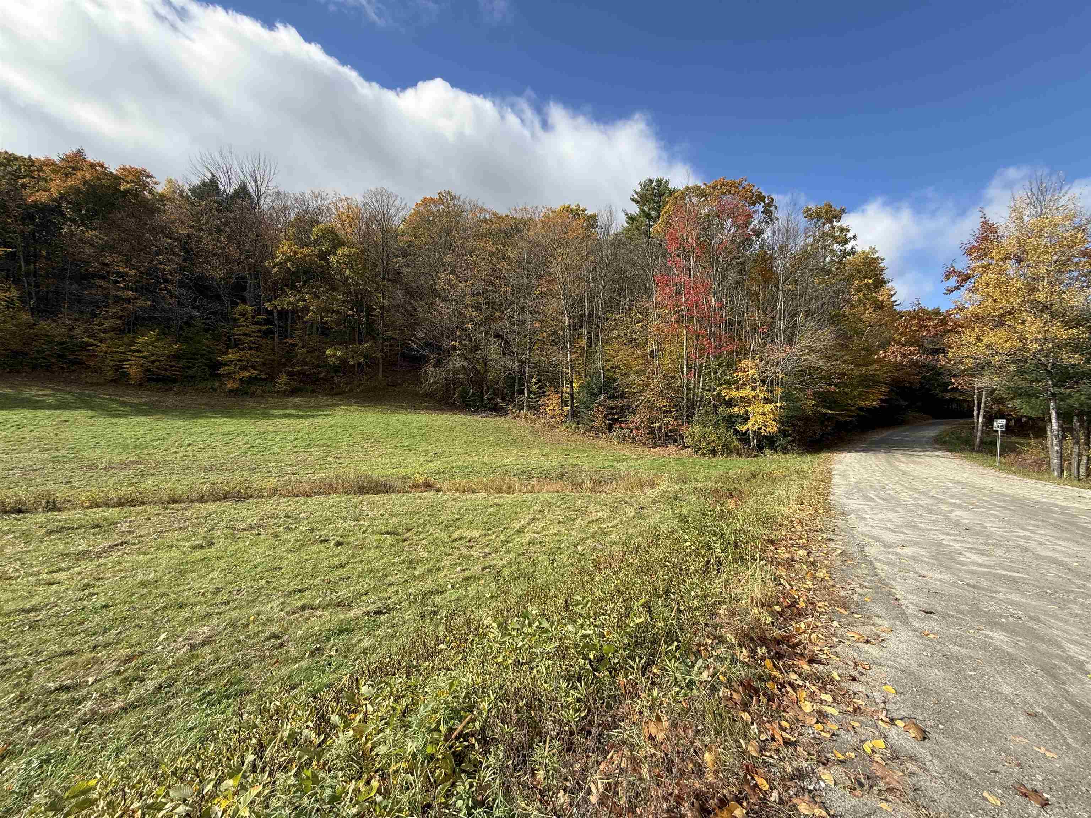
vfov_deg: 85.7
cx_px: 546
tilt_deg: +2.7
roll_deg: -2.5
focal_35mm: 14
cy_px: 409
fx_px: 441
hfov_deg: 102.1
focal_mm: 2.22
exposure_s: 1/955
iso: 50
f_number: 2.2
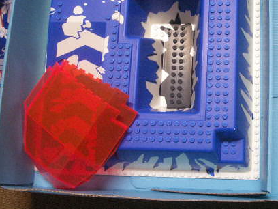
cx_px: 217
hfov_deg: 32.4
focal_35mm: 58
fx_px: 466
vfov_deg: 25.1
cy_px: 72
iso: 160
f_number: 3.5
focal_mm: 7.7
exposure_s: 1/8
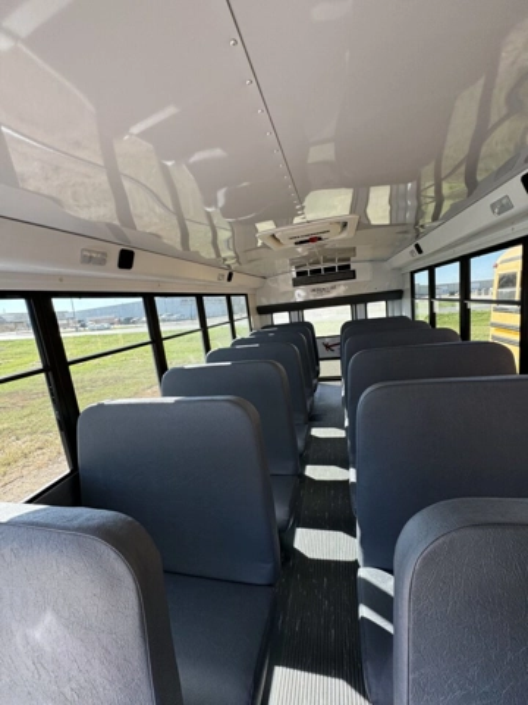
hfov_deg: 85.7
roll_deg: +7.4
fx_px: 285
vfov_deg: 102.1
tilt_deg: -7.3
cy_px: 352
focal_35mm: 14
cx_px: 264
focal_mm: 2.22
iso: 64
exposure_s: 1/99
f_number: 2.2
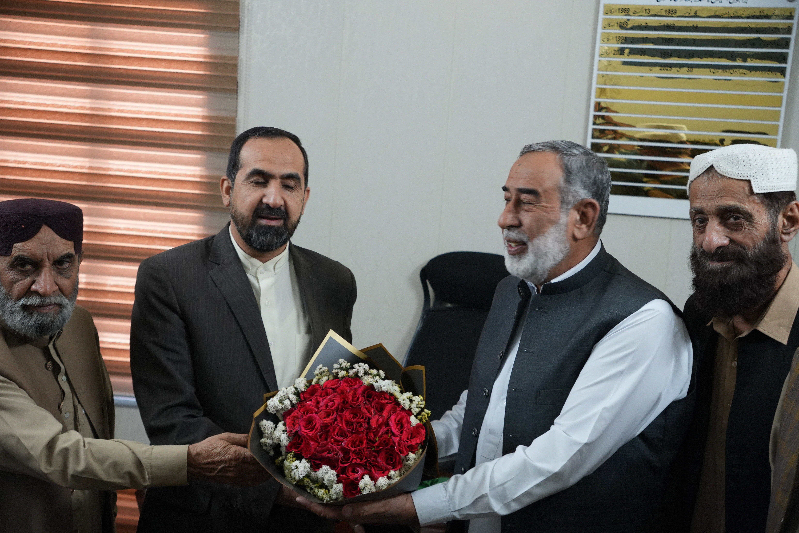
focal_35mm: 54
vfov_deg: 25.1
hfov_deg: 36.9
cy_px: 266
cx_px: 400
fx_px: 1198
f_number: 4
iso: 800
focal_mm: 36
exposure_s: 1/60
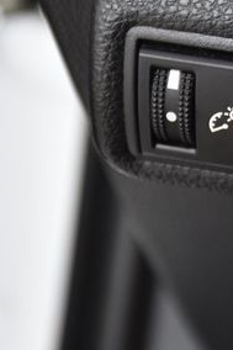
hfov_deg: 4.3
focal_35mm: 320
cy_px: 107
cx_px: 346
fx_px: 3110
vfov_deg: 6.4
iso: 1250
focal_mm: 95
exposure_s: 1/80
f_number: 5.6
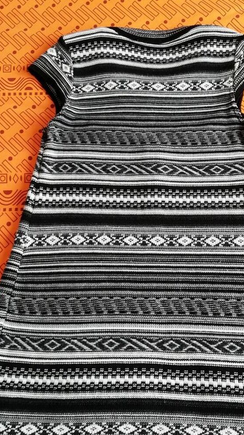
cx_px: 159
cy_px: 243
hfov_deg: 31.0
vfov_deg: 52.7
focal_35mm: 38
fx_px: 437
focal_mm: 3.81
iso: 200
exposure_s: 1/33.3
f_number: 2.2
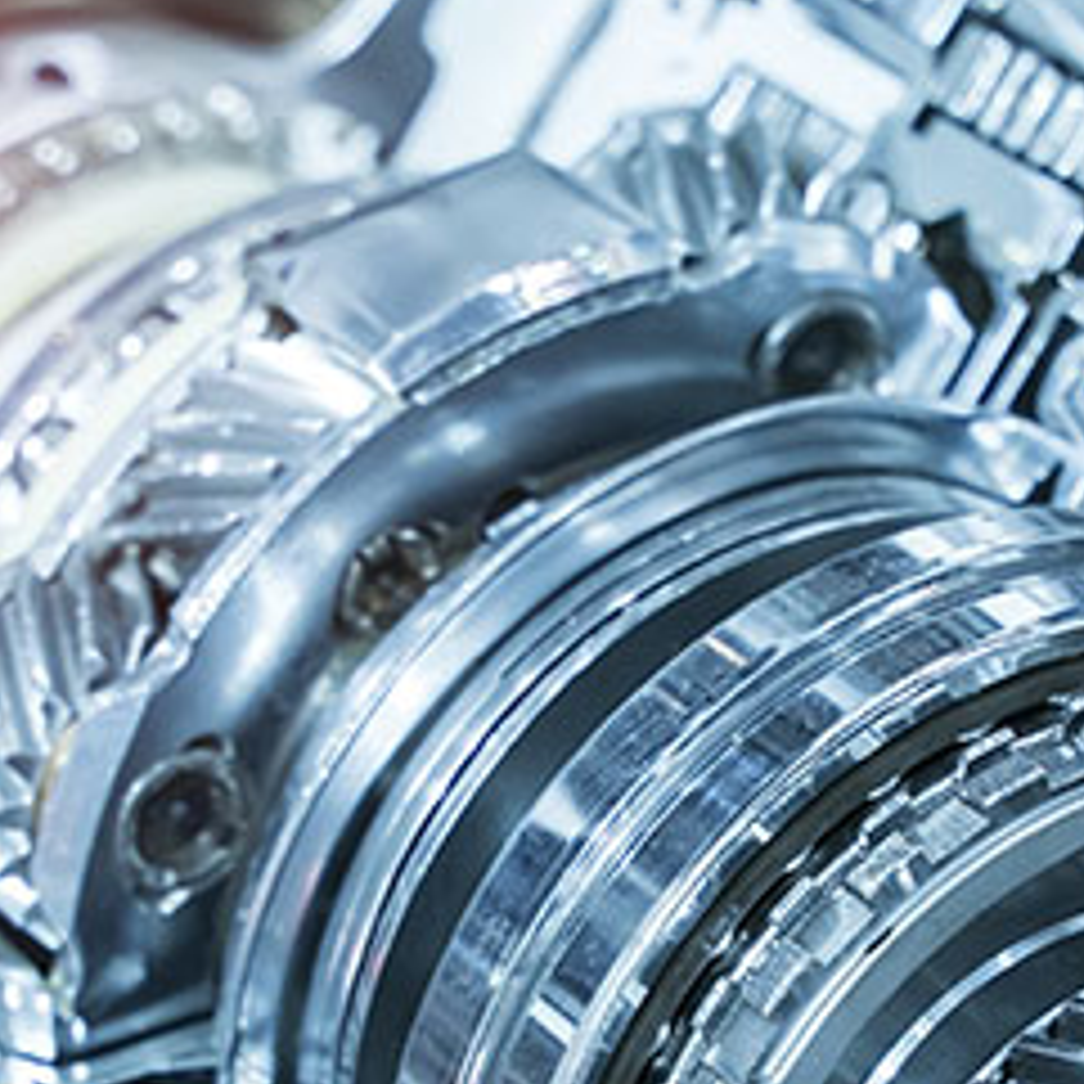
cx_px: 796
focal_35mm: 217
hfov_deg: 8.1
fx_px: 7688
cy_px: 807
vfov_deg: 8.1
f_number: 6.3
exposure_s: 1/200
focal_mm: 75
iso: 1250
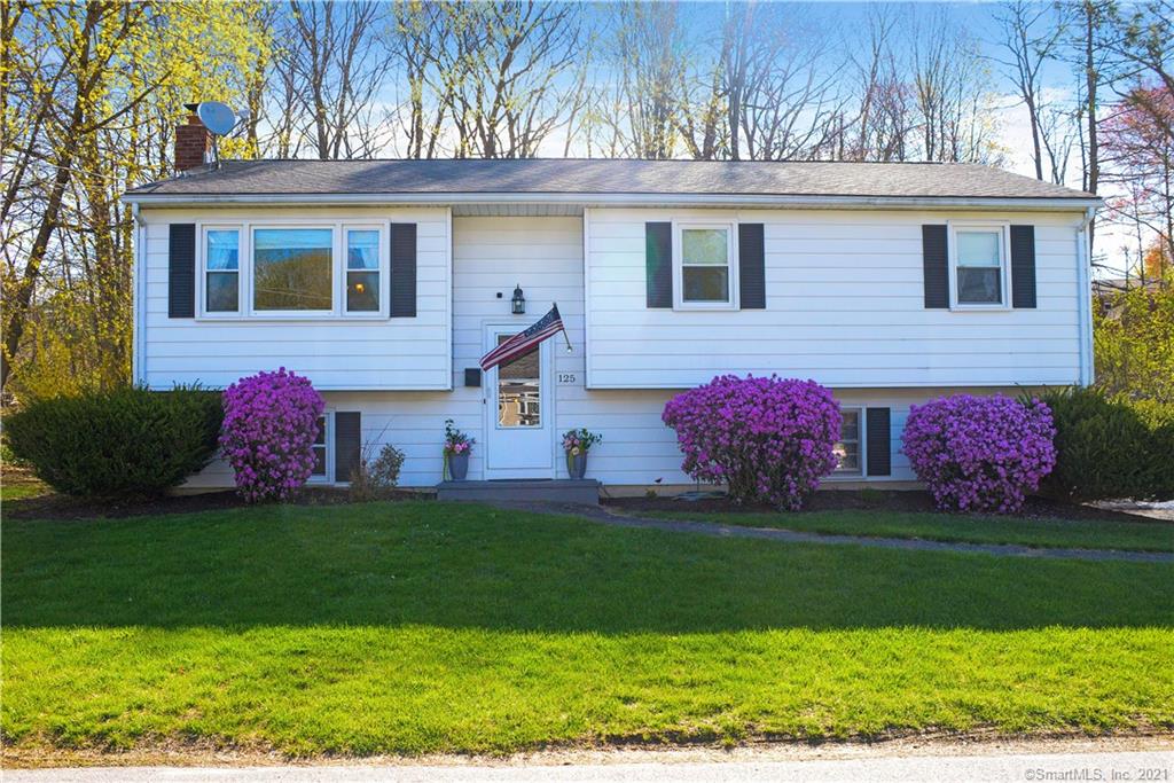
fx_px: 1011
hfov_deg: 60.3
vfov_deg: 42.3
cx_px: 587
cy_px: 392
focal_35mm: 31
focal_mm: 31
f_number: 8
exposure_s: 1/1000
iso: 2000
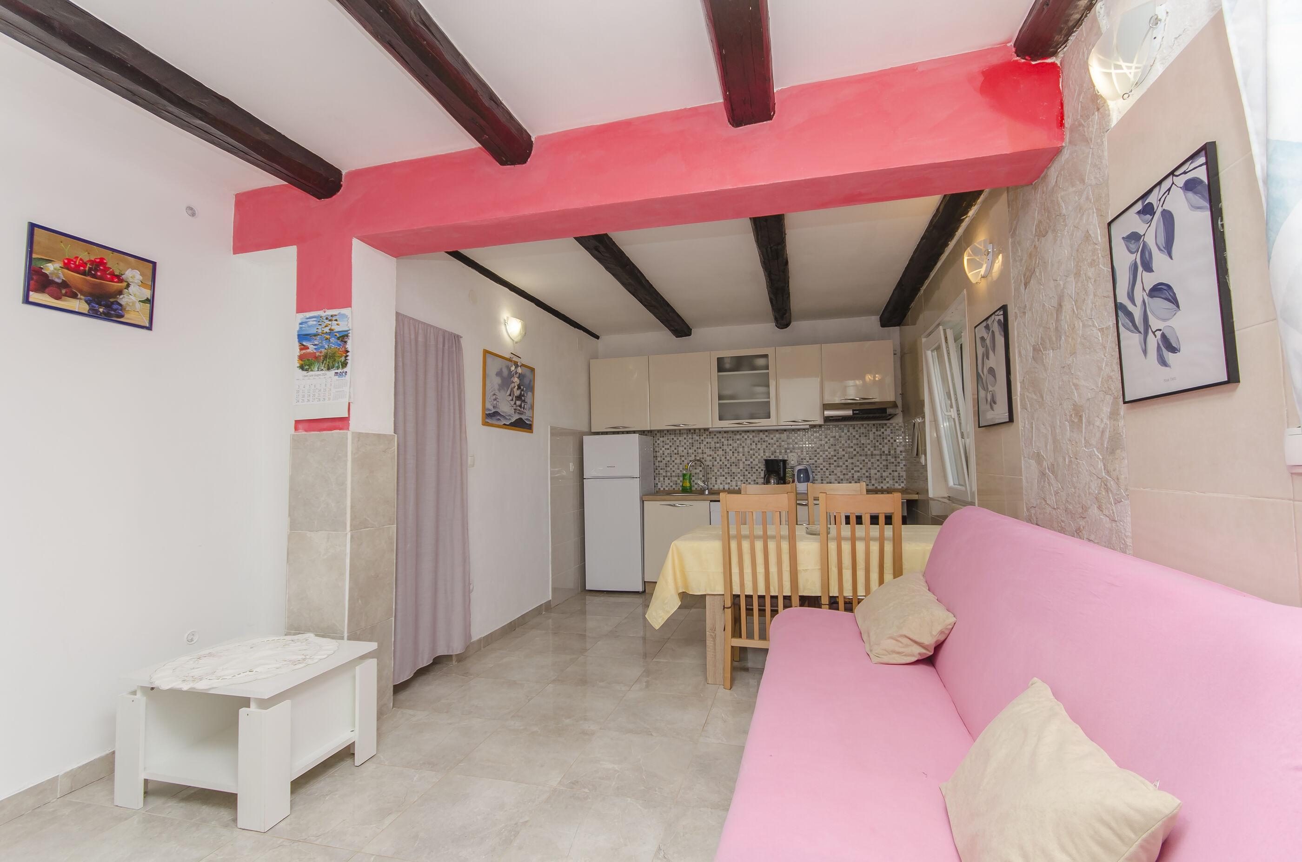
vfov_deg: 77.1
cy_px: 431
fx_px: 541
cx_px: 651
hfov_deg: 100.5
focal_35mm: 15
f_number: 6.3
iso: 100
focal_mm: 10
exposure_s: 1/125
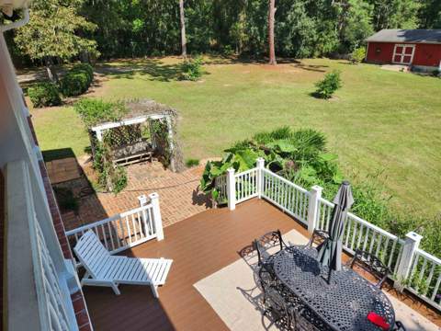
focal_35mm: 23
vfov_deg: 58.9
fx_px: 293
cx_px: 220
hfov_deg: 73.9
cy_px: 166
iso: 20
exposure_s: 1/1402
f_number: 1.8
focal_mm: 5.4
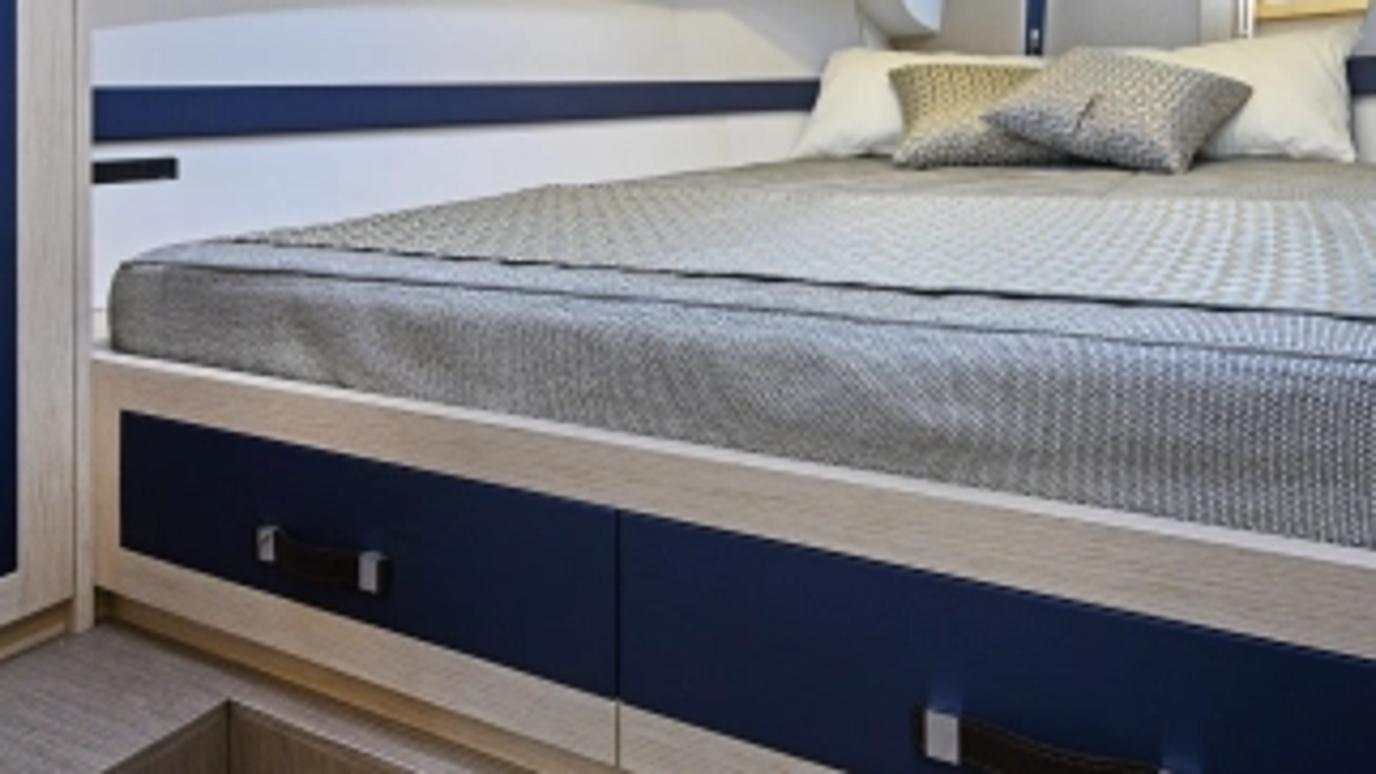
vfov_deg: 41.9
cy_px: 64
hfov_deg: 73.4
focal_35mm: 25
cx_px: 812
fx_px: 912
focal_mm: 14
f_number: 8
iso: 800
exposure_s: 1/20
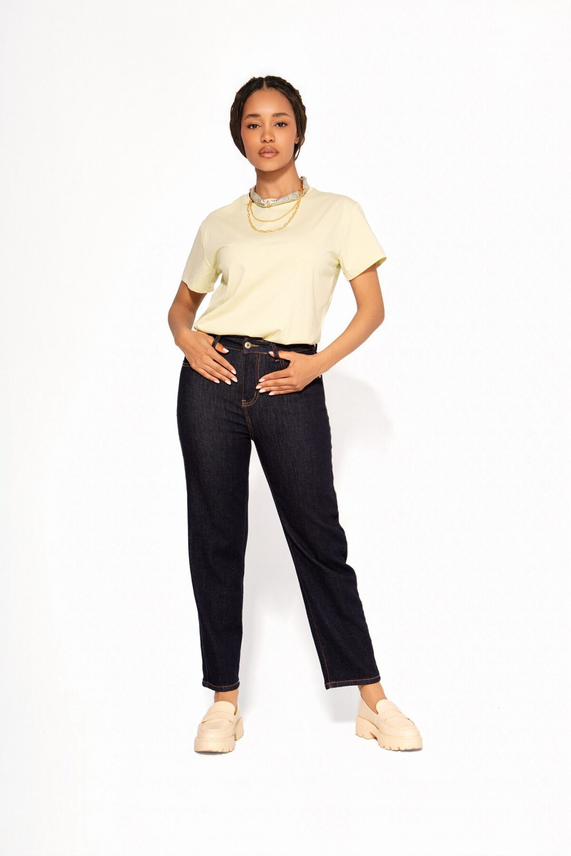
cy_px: 428
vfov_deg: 27.0
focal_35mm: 75
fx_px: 1784
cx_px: 286
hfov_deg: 18.2
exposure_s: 1/160
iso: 100
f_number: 9
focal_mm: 75
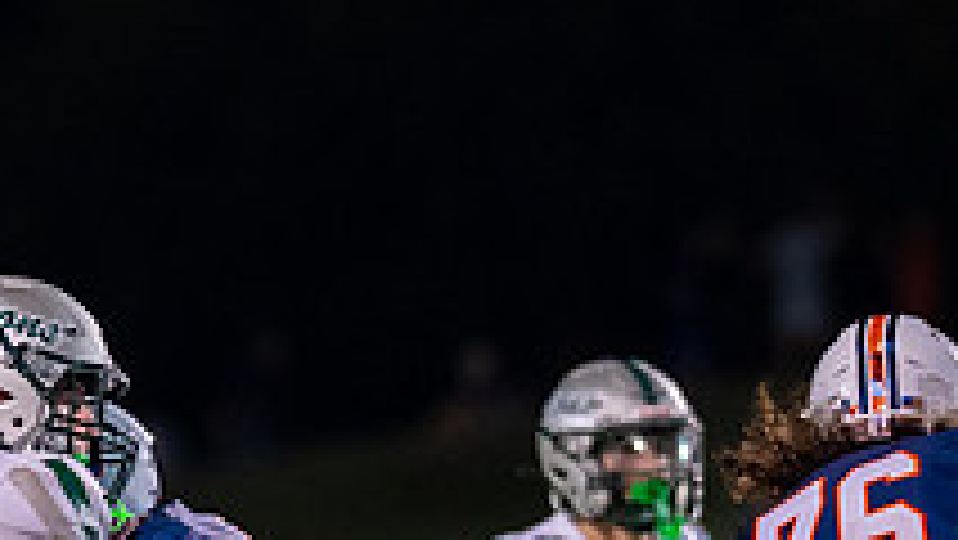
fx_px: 18602
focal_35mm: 732
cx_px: -68
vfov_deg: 1.7
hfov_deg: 2.9
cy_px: 650
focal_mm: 135
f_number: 1.8
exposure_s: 1/1000
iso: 1600
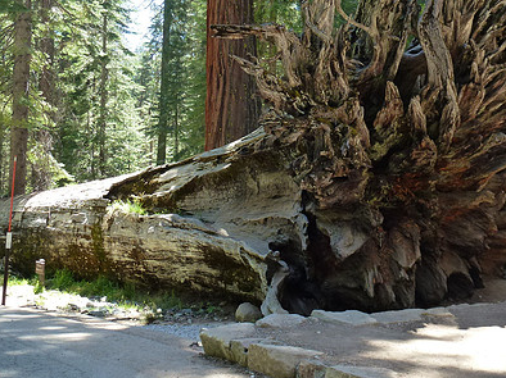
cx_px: 225
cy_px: 157
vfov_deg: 27.5
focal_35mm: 53
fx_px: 774
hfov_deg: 36.2
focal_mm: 6.4
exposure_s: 1/100
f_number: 3.7
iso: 160
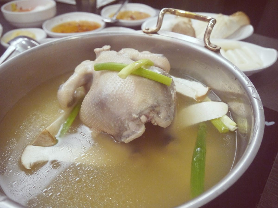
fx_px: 225
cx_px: 139
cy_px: 104
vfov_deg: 49.7
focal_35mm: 28
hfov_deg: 63.4
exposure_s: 1/80
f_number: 3.5
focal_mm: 14
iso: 1600
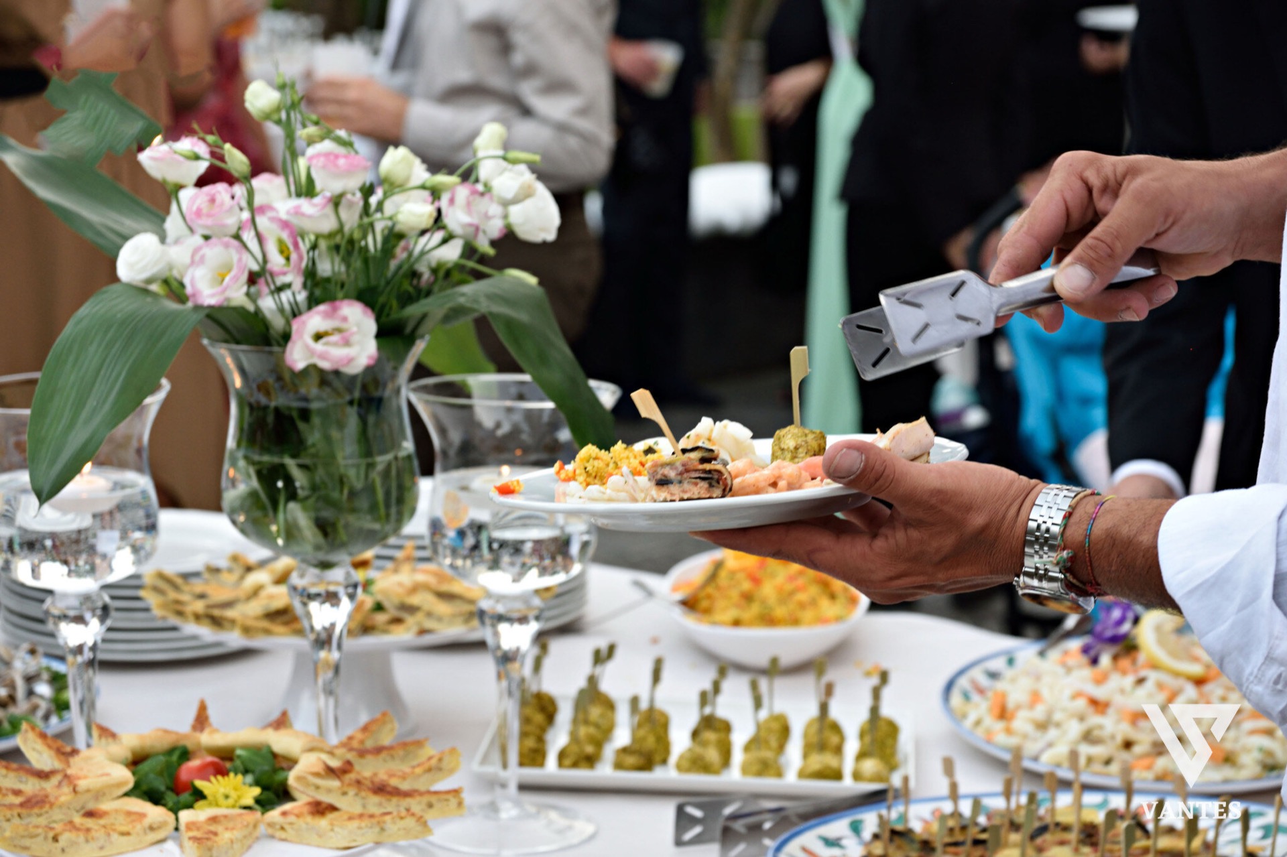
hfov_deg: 21.9
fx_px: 3324
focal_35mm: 93
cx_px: 644
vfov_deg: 14.7
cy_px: 428
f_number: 5
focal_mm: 62
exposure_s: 1/100
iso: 400
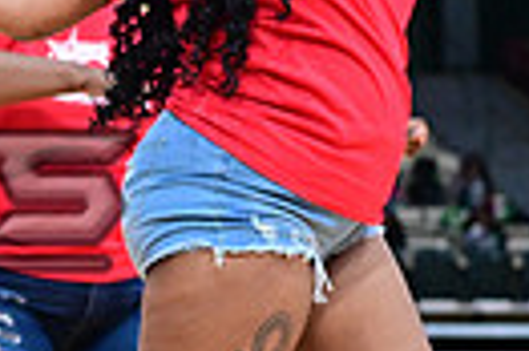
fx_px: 3243
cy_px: 145
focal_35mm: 221
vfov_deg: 6.2
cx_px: -521
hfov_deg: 8.8
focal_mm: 50
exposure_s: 1/1000
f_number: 3.2
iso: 6400
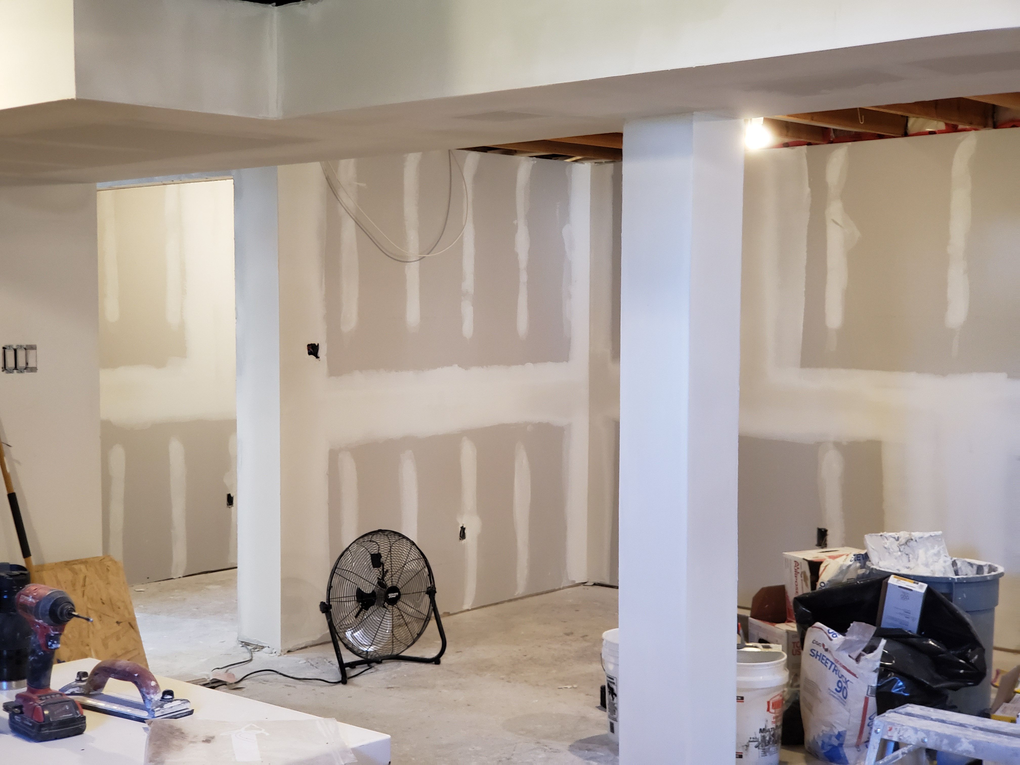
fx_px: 1532
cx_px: 510
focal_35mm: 52
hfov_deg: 36.8
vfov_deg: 28.0
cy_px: 382
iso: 400
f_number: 2.4
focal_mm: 6
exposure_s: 1/15
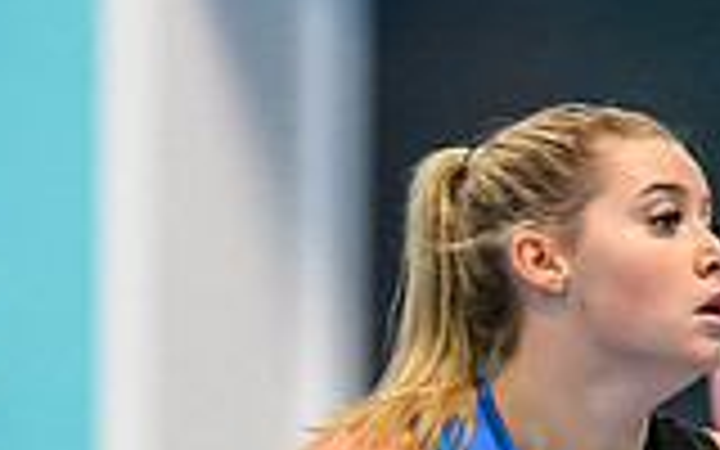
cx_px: 536
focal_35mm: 1018
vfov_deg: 1.3
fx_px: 19976
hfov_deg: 2.1
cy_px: 527
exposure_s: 1/1000
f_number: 2.8
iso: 8000
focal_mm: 200
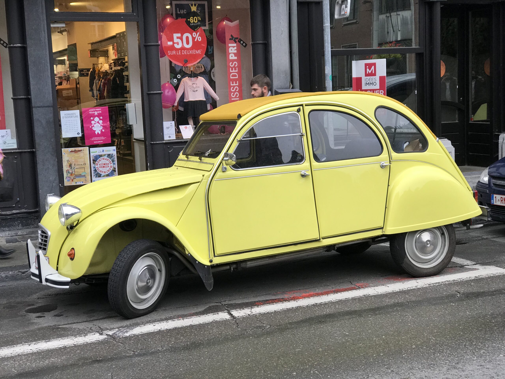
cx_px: 252
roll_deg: +0.7
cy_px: 190
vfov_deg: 25.7
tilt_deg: -7.1
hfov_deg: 33.8
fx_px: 832
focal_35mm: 57
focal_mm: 6.6
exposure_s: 1/50
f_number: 2.8
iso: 25
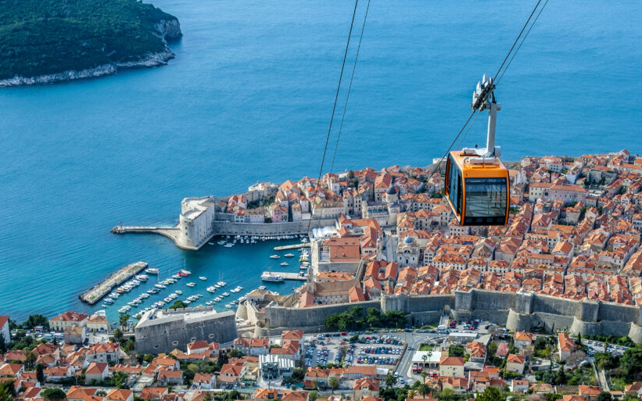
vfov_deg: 21.3
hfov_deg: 33.5
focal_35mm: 61
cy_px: 222
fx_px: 1067
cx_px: 350
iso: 160
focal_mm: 48
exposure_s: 1/160
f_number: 9
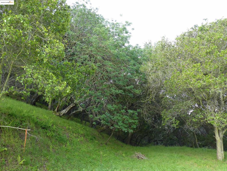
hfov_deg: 61.7
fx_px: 190
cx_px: 114
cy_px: 86
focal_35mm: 29
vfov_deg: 48.2
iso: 100
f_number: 2.8
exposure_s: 1/100
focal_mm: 5.3
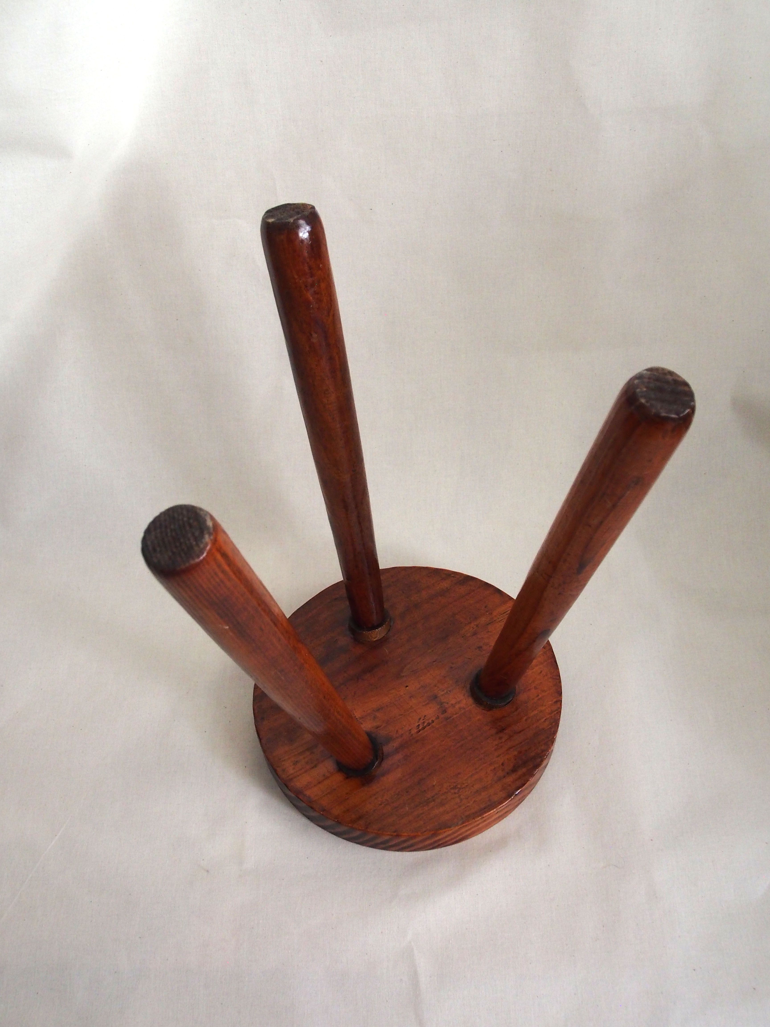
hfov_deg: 37.7
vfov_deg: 49.0
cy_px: 514
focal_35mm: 38
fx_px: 1127
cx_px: 385
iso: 1600
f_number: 4.4
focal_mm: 19
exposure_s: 1/40
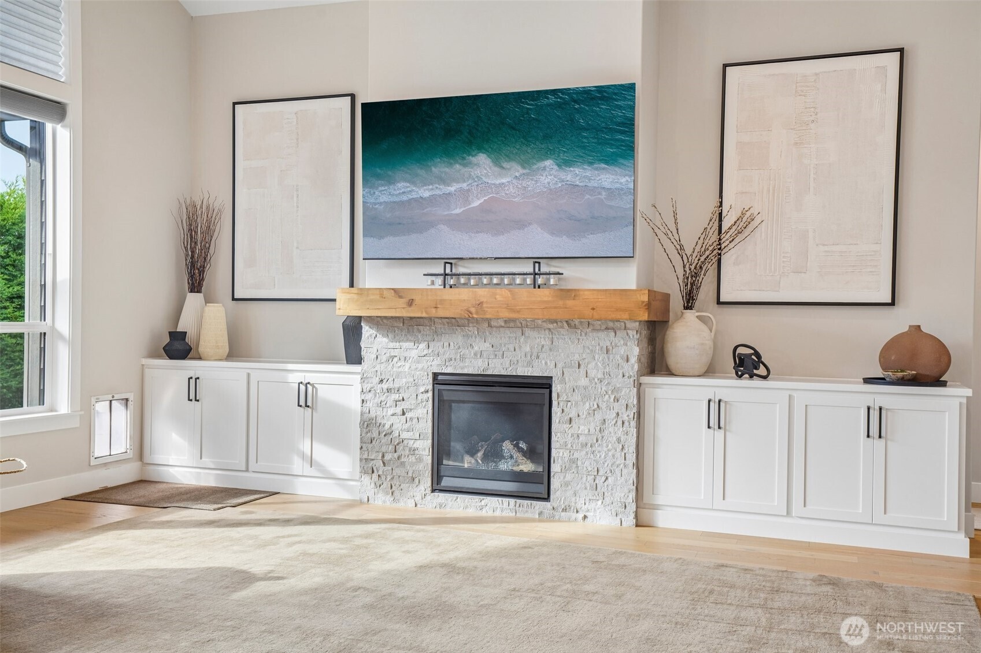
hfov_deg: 54.4
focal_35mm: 35
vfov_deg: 37.8
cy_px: 326
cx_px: 490
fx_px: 954
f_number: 8
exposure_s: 1/25
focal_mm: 35
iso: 400
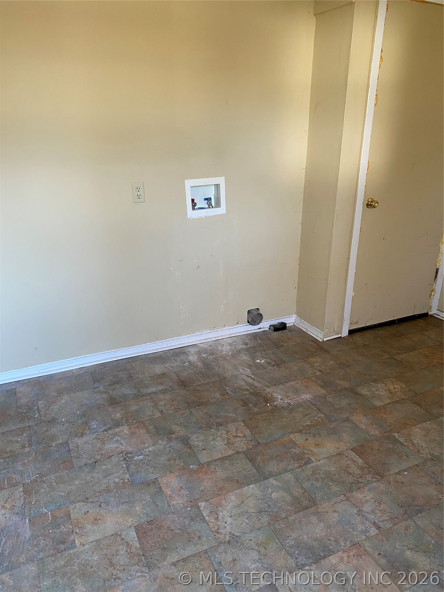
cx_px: 222
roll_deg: -0.4
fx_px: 445
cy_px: 296
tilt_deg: -20.0
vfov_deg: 67.3
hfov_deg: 53.1
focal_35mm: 26
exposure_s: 1/60
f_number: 1.8
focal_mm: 4.25
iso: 200
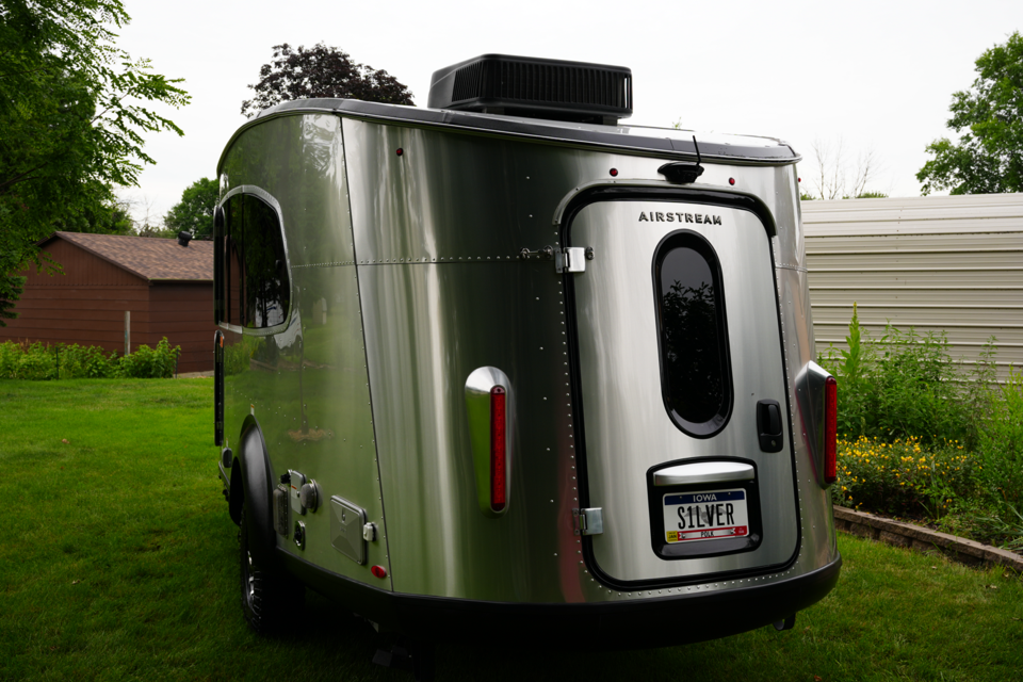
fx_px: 942
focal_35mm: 33
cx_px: 512
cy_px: 341
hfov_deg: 57.0
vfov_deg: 39.8
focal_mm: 22.1
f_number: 5.6
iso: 100
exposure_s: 1/80
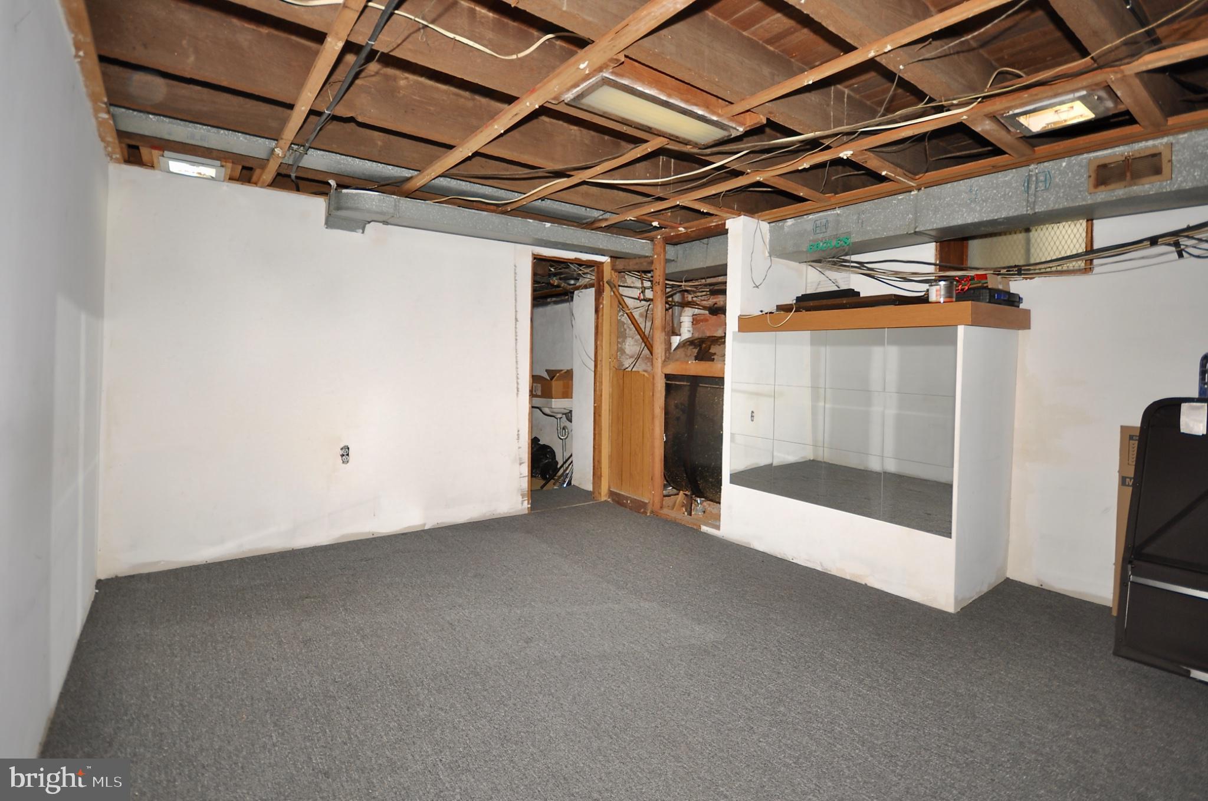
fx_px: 503
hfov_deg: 100.5
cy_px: 400
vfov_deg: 77.1
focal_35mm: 15
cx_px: 604
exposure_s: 1/60
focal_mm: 10
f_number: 4
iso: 100
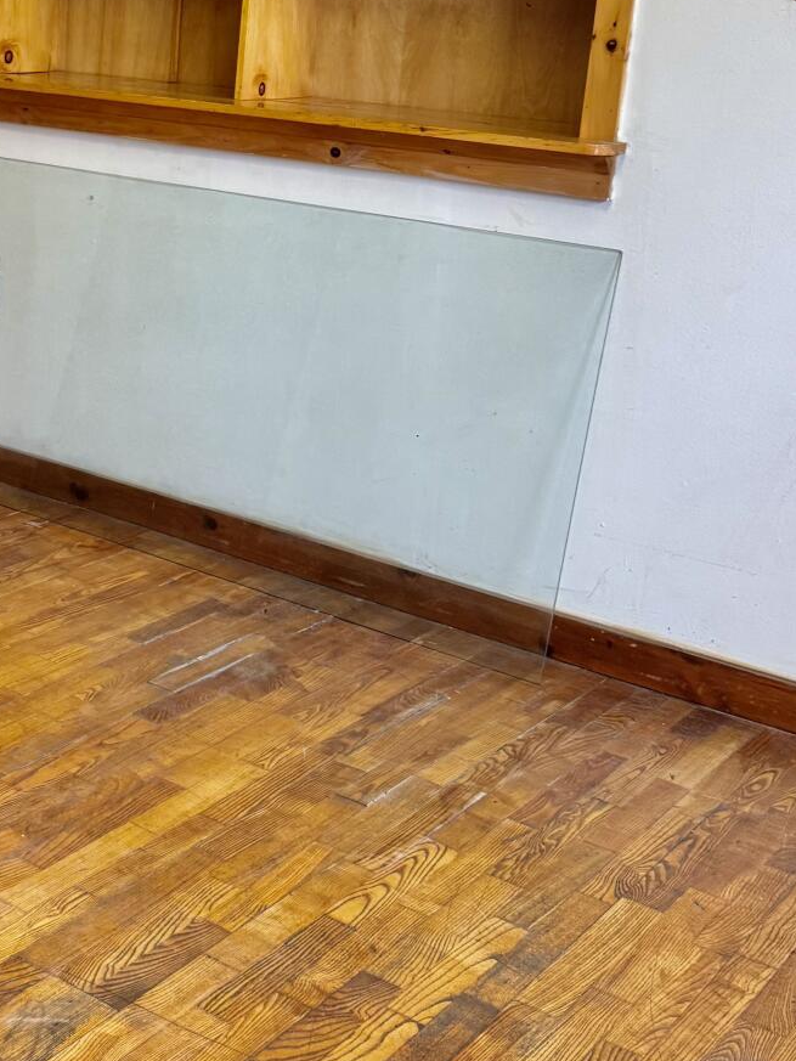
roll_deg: -2.4
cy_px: 283
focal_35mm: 55
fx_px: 1686
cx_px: 28
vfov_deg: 34.3
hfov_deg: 25.4
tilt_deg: -10.3
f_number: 1.78
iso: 200
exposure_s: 1/120
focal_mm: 6.76
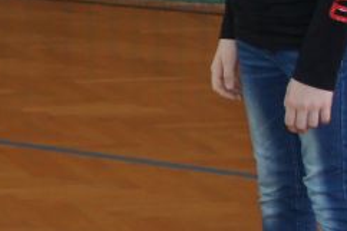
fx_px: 2331
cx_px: -543
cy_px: -4
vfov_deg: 5.7
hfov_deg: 7.8
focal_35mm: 242
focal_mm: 26
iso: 500
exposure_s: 1/60
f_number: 4
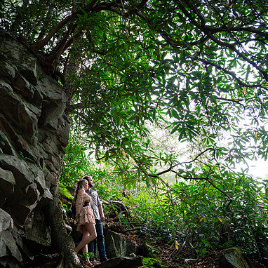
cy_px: 133
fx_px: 272
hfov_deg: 52.1
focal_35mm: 31
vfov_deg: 52.5
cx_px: 103
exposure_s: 1/500
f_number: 2.8
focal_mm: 24
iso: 1250
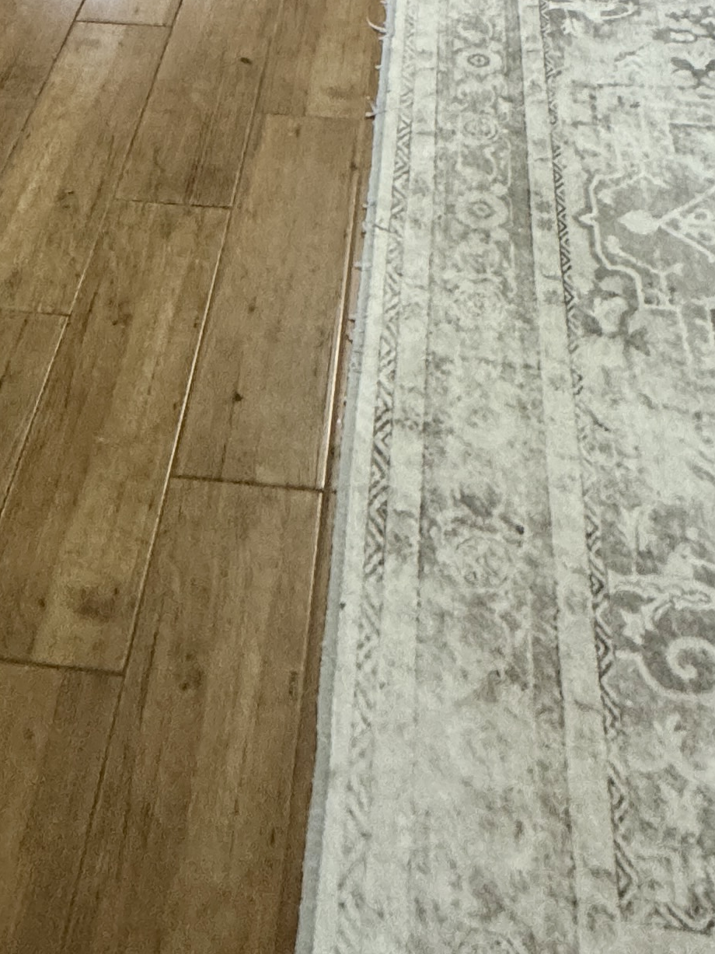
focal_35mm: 46
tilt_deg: -12.2
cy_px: -477
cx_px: 328
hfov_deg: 31.5
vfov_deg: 27.9
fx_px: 1267
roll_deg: +0.2
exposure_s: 1/60
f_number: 2.2
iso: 500
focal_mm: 2.22
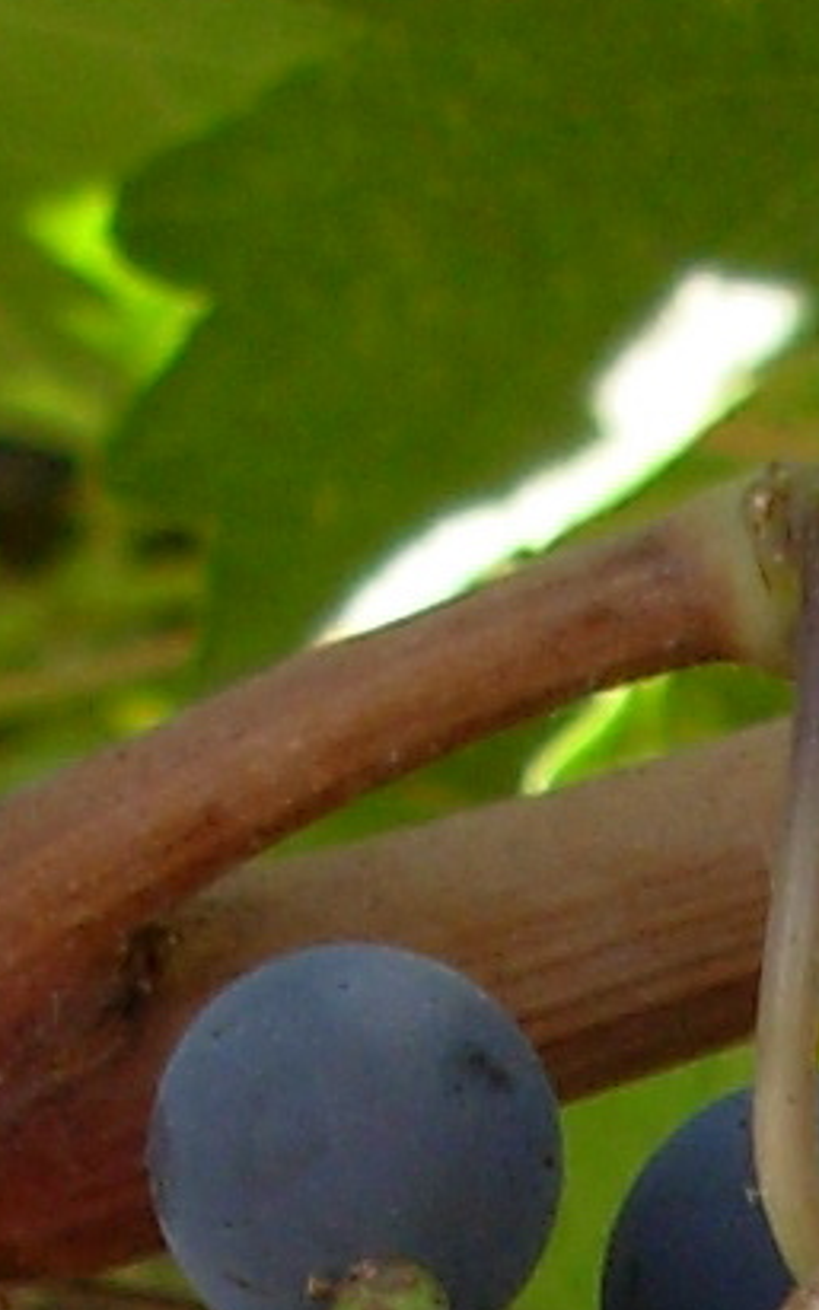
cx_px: 1230
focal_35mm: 276
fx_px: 9853
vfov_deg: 7.3
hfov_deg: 4.7
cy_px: 2757
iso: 50
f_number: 2.9
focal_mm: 6.3
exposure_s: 1/166
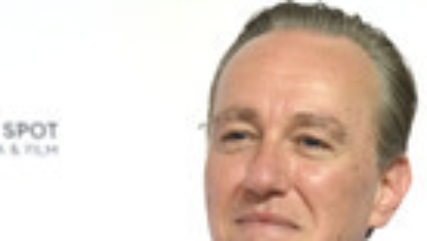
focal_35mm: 215
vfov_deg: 5.5
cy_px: 550
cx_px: 300
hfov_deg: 10.0
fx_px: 2437
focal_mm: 71
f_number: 4
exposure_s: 1/400
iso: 1600
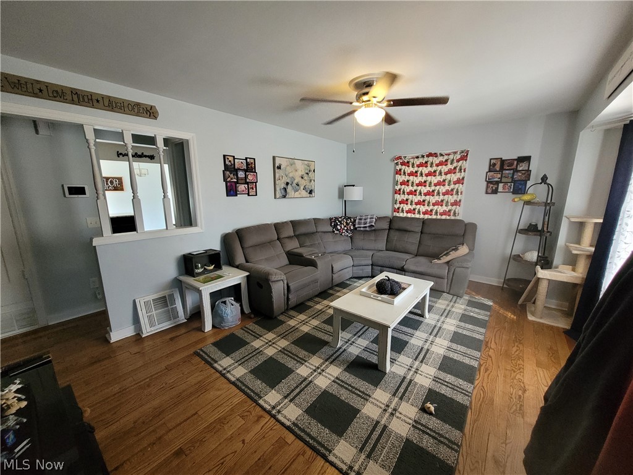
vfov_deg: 89.9
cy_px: 238
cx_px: 316
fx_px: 238
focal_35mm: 13
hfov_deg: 106.2
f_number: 2.2
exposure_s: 1/60
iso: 320
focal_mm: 1.74
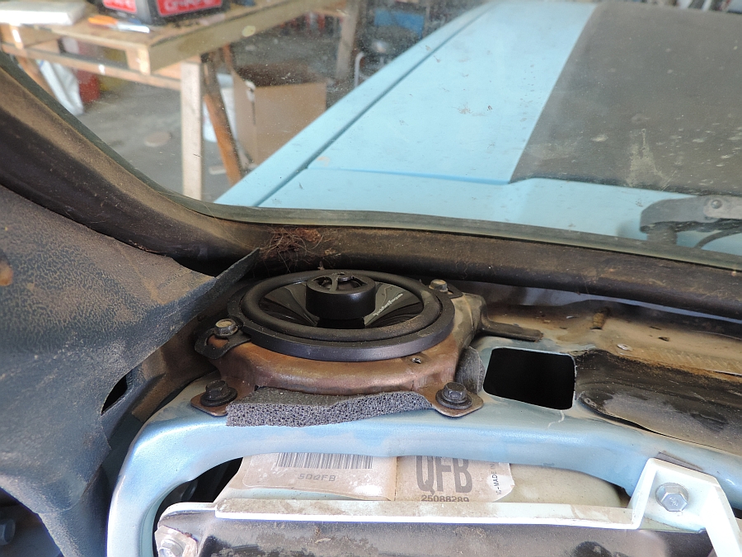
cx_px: 371
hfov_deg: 71.6
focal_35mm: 24
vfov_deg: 56.8
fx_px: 514
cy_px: 278
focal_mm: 4.3
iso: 280
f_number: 3
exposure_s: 1/30
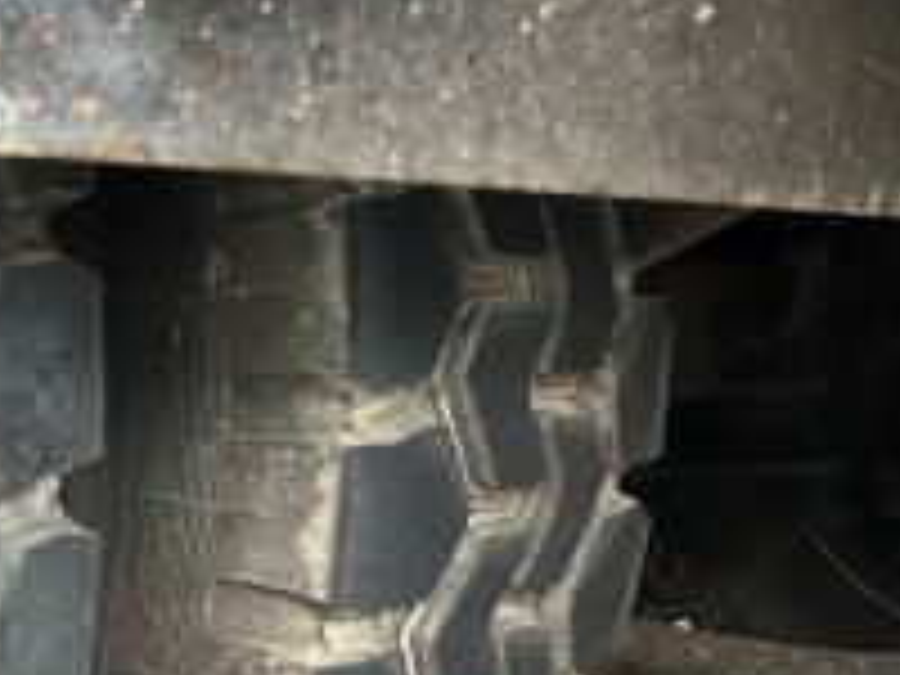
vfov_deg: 16.2
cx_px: 144
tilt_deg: -19.0
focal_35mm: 83
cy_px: 1022
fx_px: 2158
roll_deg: +0.8
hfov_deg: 23.1
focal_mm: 5.7
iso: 125
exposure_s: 1/83
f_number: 1.5
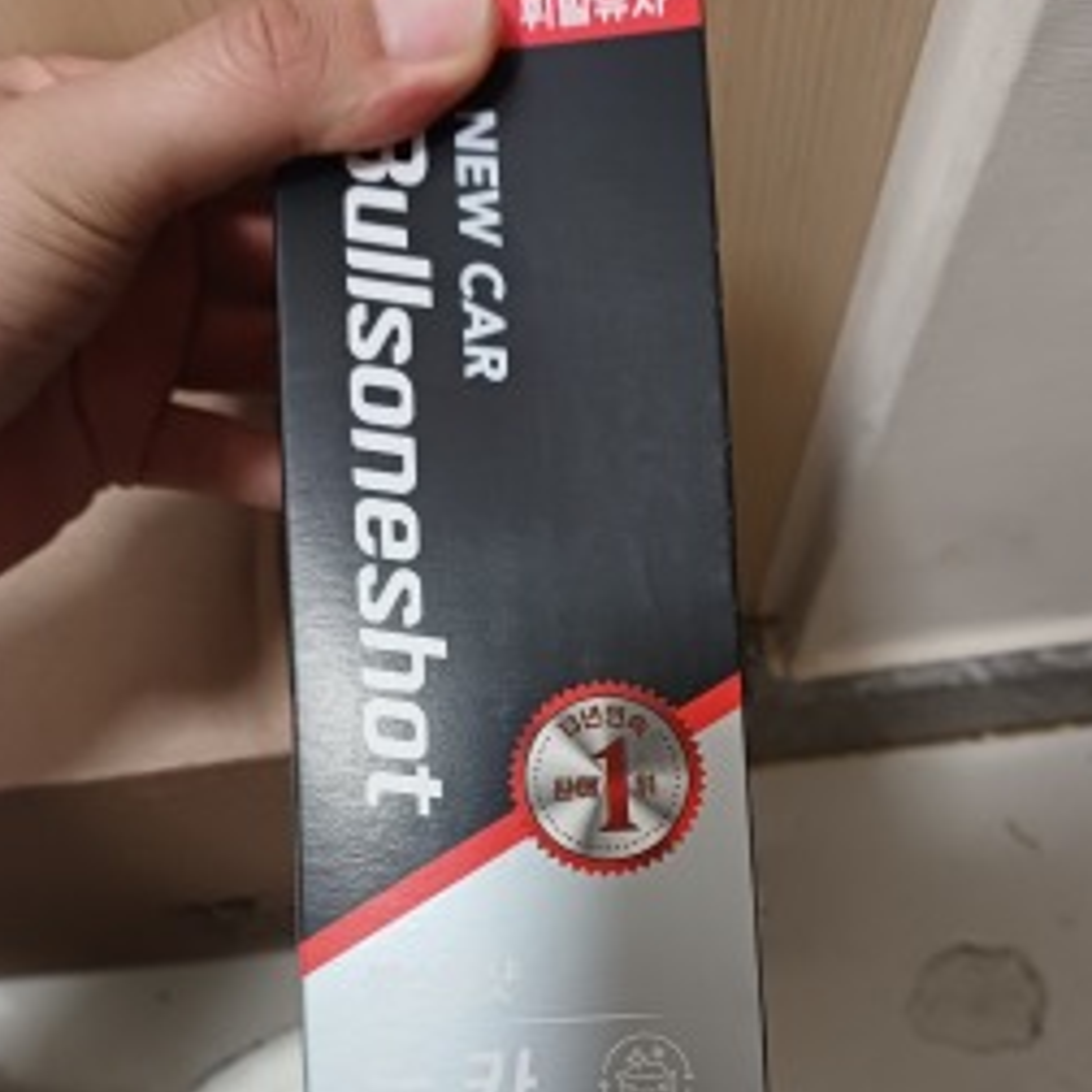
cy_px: 728
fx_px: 1035
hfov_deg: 55.6
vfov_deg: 54.5
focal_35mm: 29
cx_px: 555
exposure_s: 1/20
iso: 640
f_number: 1.8
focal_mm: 5.06
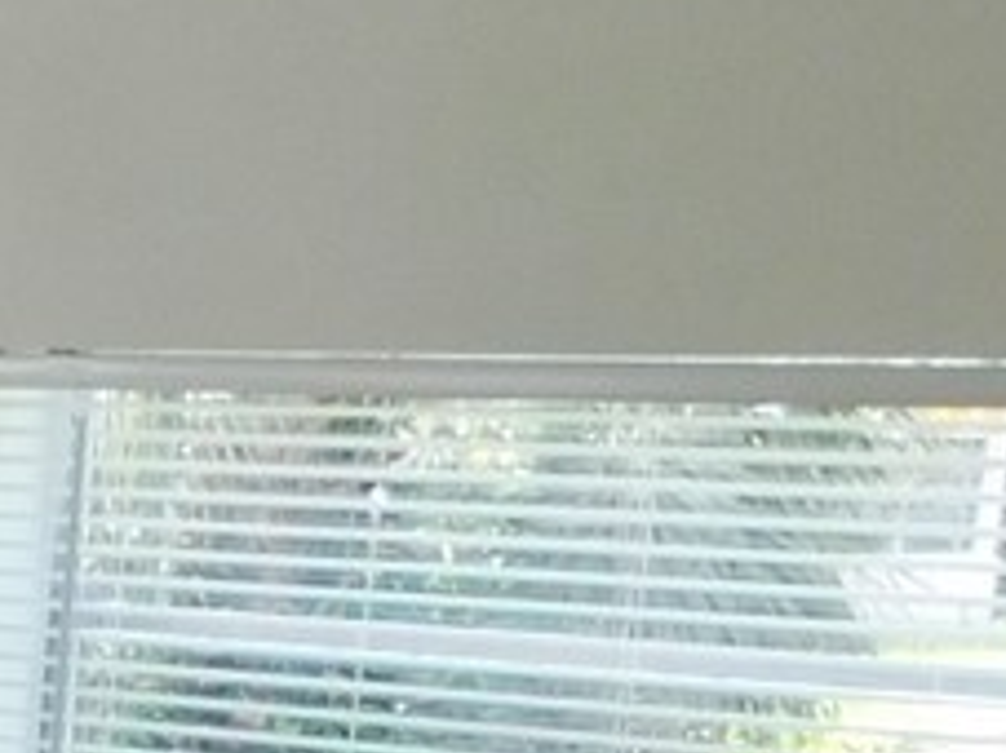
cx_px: -1285
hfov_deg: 10.7
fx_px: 4706
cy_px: 1971
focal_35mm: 162
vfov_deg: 8.2
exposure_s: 1/200
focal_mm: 4
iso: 125
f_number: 3
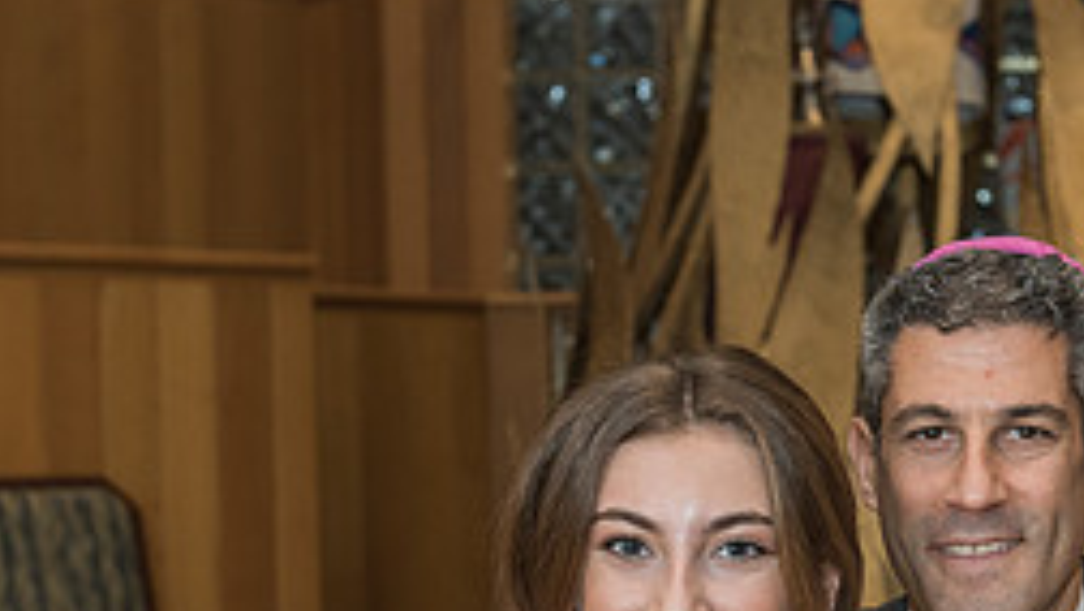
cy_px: 723
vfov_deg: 9.7
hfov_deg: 17.2
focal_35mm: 124
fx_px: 3566
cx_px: 820
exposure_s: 1/200
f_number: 4.5
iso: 1000
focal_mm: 48
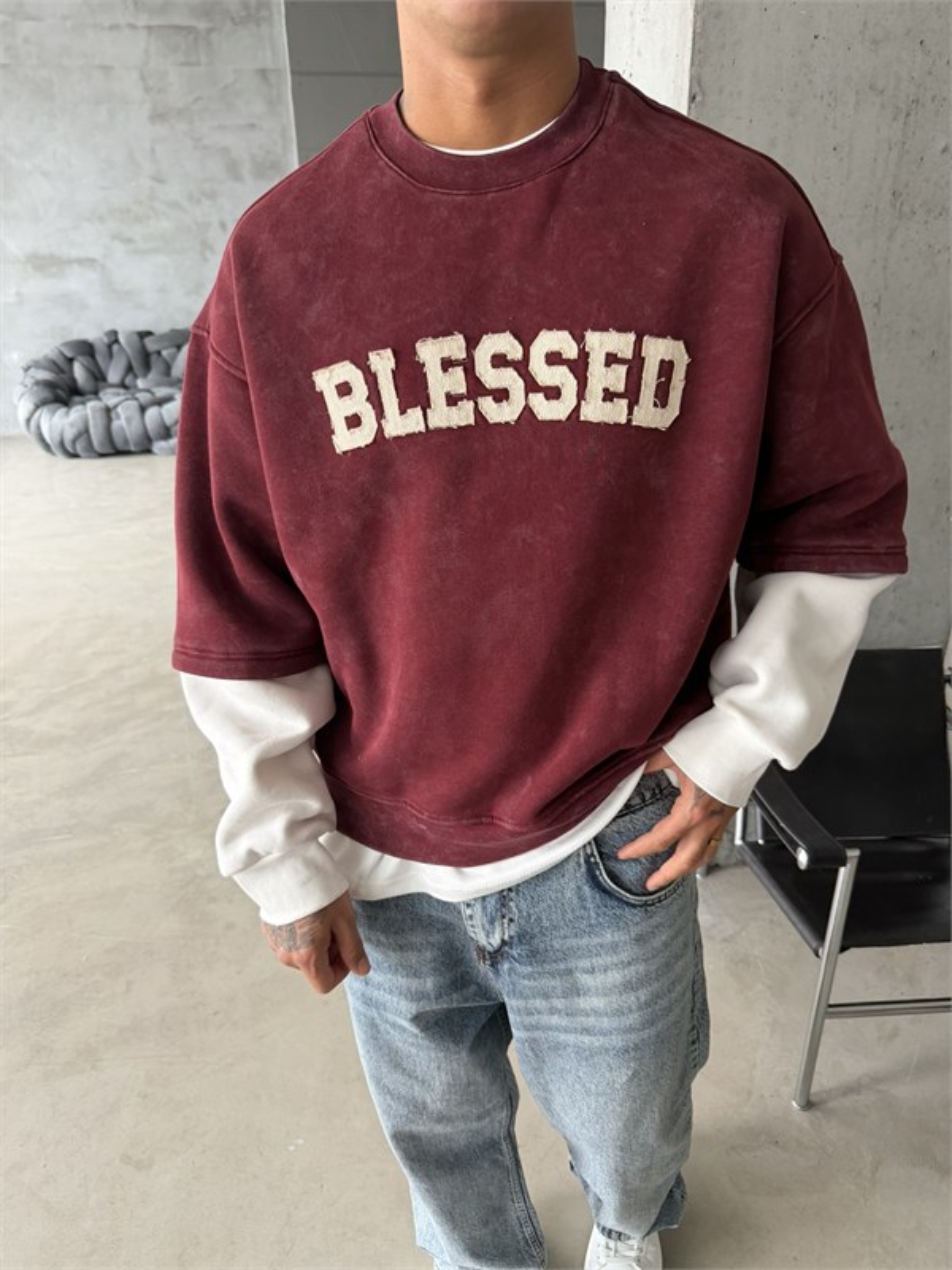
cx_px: 476
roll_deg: +0.9
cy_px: 635
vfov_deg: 71.6
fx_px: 880
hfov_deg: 56.8
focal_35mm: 24
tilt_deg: -25.2
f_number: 1.78
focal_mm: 6.76
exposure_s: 1/113
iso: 200
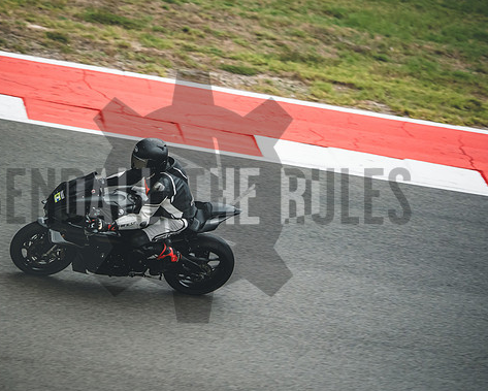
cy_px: 198
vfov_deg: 4.5
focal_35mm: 345
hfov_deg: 5.6
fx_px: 4986
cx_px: 193
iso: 1250
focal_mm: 200
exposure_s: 1/1250
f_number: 2
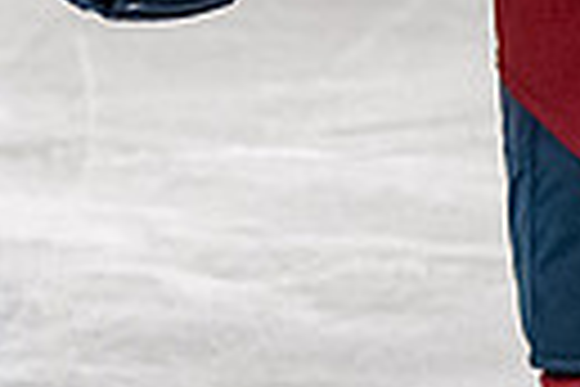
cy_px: -474
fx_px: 15965
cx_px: 765
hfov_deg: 2.1
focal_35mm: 991
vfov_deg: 1.4
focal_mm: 135
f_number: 4
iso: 3200
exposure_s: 1/800
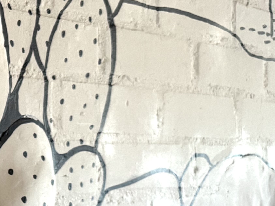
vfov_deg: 18.1
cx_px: -159
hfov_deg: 20.1
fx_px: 643
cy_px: 145
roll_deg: +0.5
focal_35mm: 81
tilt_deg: +1.9
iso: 400
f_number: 1.78
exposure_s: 1/60
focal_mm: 6.76
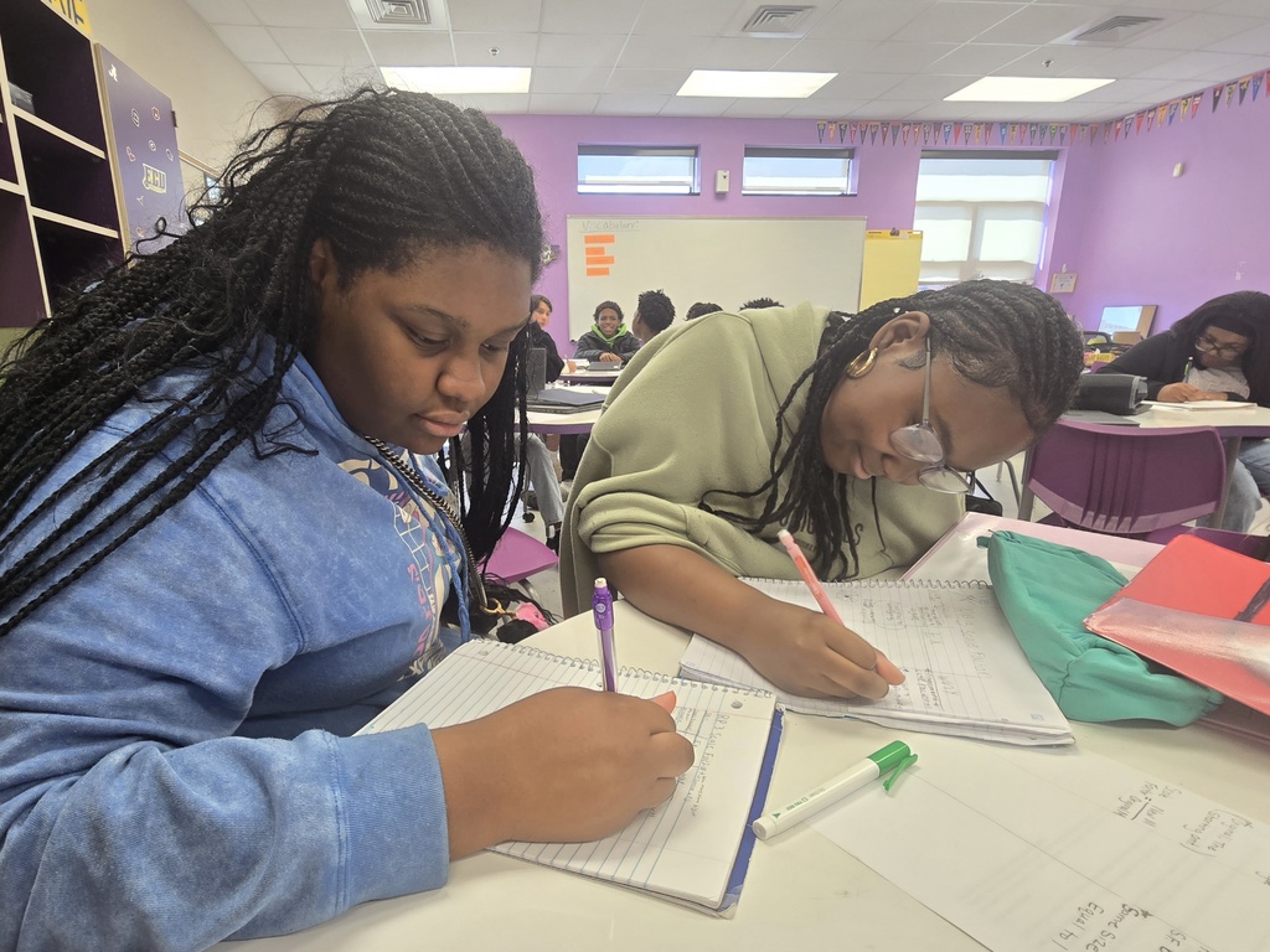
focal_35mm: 13
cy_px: 476
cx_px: 635
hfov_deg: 106.2
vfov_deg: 89.9
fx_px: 477
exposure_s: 1/60.2
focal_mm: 2.2
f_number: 2.2
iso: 125
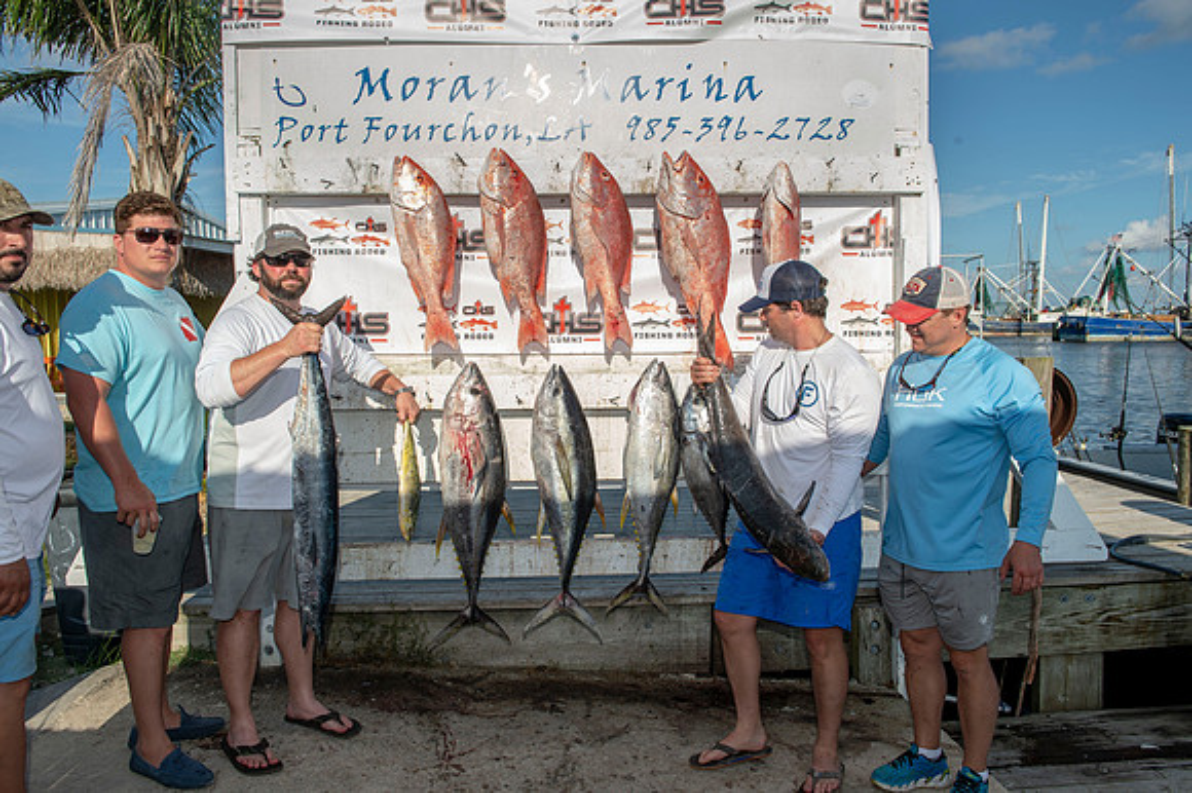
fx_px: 893
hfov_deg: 67.4
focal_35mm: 27
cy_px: 396
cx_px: 596
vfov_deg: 47.9
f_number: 9
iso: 64
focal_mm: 27
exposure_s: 1/160
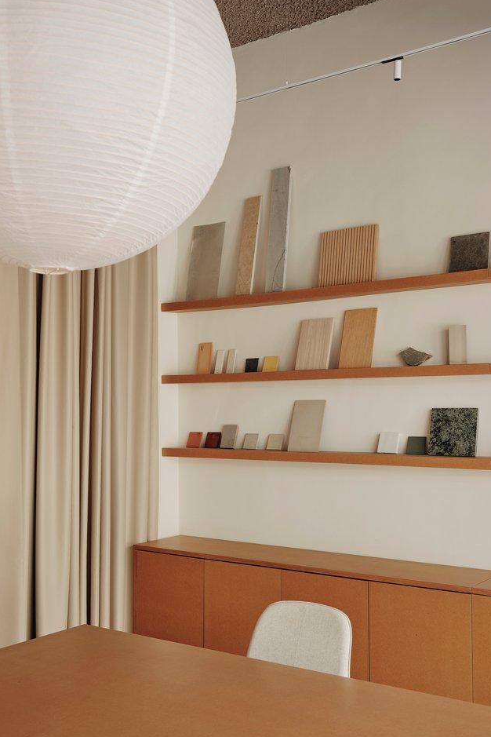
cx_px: 237
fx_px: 798
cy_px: 360
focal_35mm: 39
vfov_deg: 49.5
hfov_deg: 34.2
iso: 100
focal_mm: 41.1
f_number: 6.4
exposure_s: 1/10
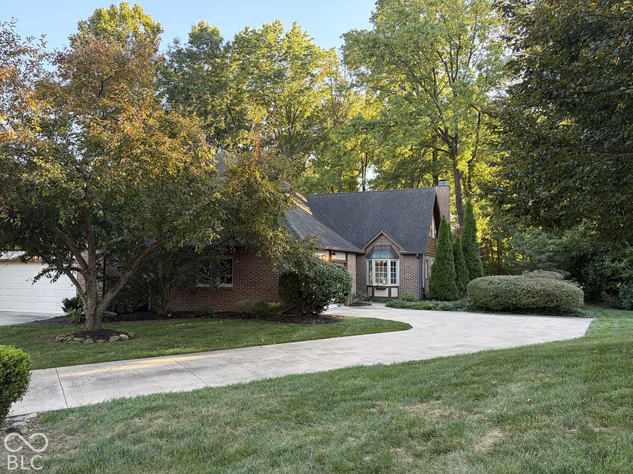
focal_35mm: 26
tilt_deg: +4.3
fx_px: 475
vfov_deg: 53.1
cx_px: 316
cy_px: 237
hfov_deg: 67.3
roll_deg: +0.4
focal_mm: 5.96
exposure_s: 1/209
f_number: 1.6
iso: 80
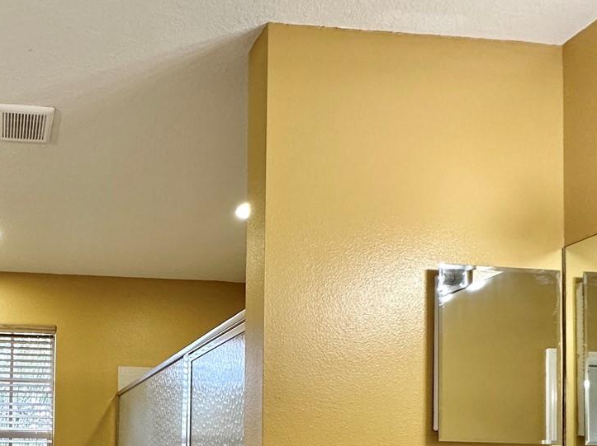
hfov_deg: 49.6
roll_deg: -1.2
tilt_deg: -0.2
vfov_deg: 38.8
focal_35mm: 31
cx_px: 24
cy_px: 471
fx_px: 534
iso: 160
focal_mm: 2.22
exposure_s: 1/120
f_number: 2.2
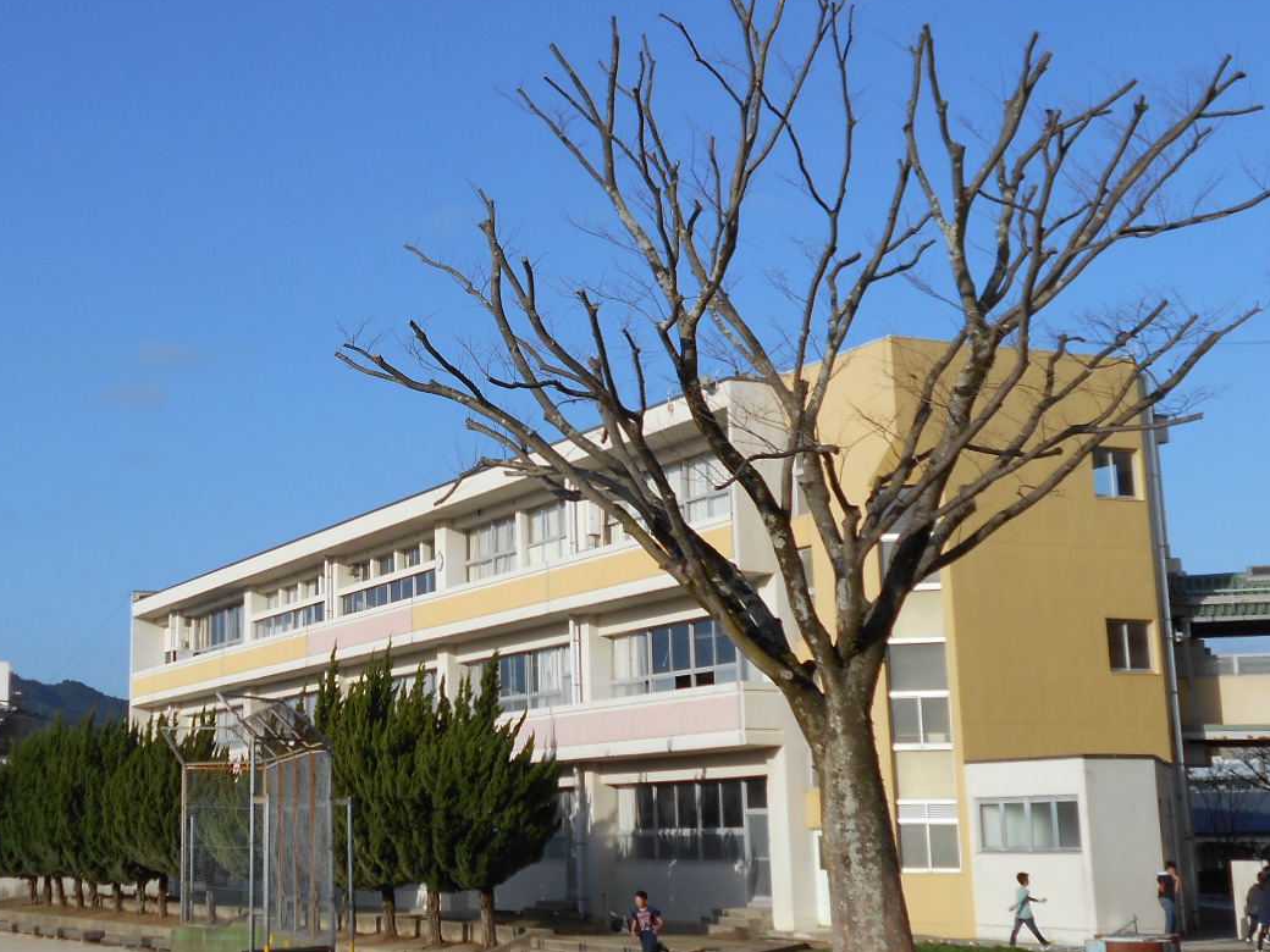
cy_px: 325
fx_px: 2201
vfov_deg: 24.3
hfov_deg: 31.8
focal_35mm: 60
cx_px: 374
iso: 80
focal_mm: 6.7
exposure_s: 1/1000
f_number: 3.9
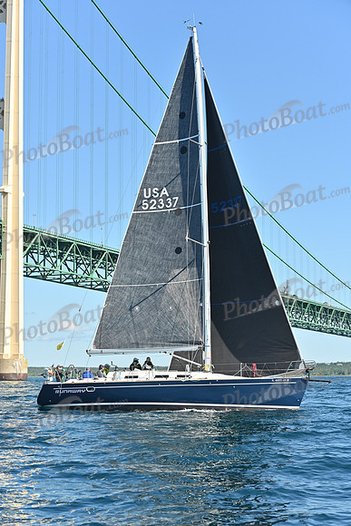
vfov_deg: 28.8
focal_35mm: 70
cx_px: 176
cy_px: 263
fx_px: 1023
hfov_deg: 19.5
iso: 320
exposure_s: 1/1000
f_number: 6.3
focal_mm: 70
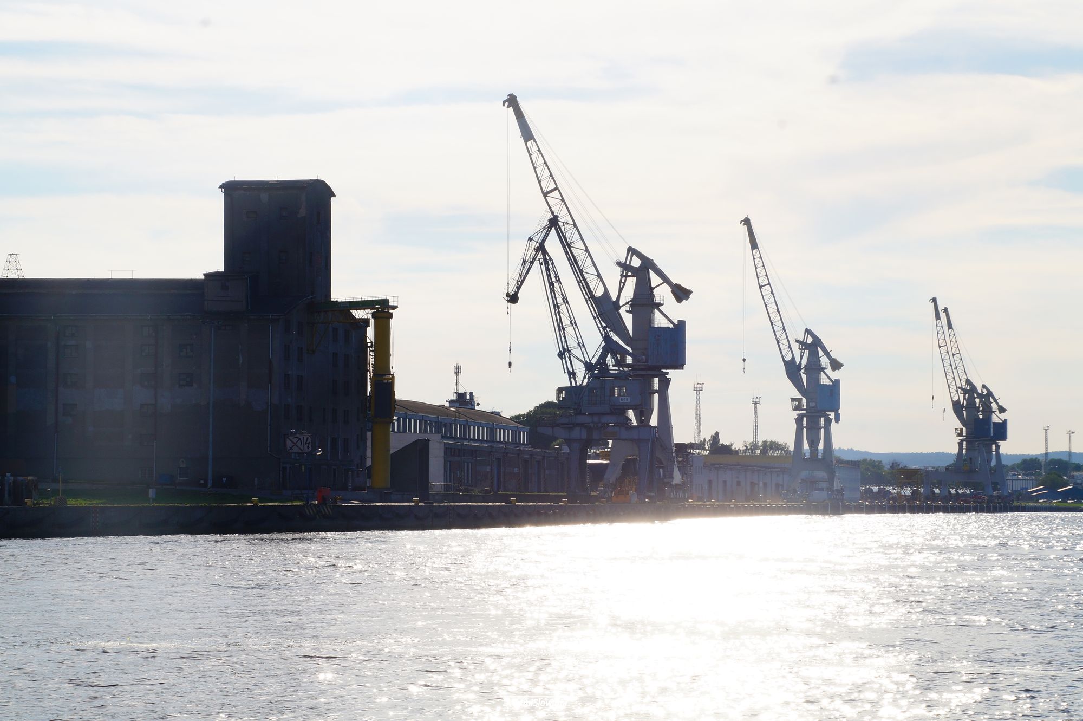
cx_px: 542
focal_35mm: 105
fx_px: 3157
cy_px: 360
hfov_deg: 19.5
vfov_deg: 13.0
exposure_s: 1/125
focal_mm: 70
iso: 100
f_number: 16
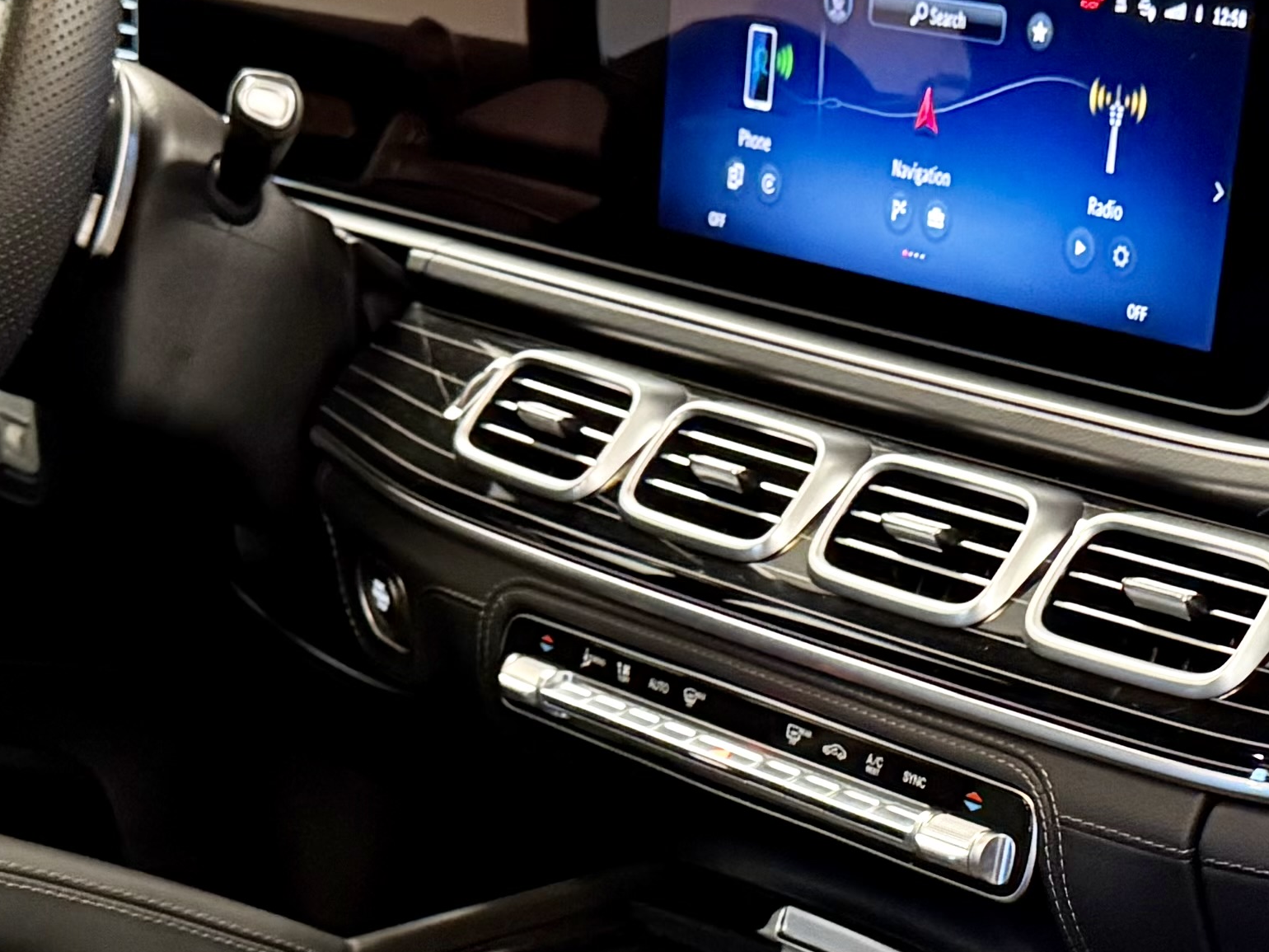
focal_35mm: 89
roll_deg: -1.9
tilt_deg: -21.8
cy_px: 1002
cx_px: 909
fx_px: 3263
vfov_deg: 16.2
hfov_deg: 21.9
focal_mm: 6.76
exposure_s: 1/30
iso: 800
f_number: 1.78
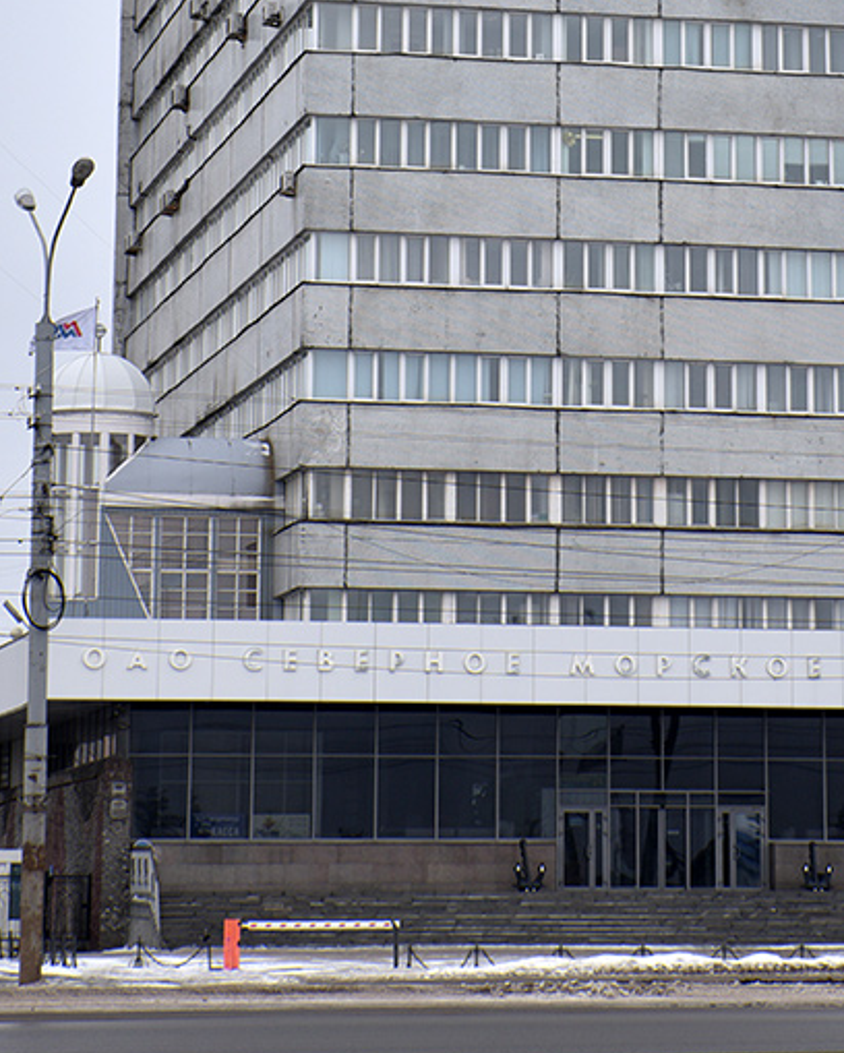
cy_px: -124
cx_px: 598
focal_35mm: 115
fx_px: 3586
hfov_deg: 13.4
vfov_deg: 16.2
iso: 200
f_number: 6.3
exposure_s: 1/320
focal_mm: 48
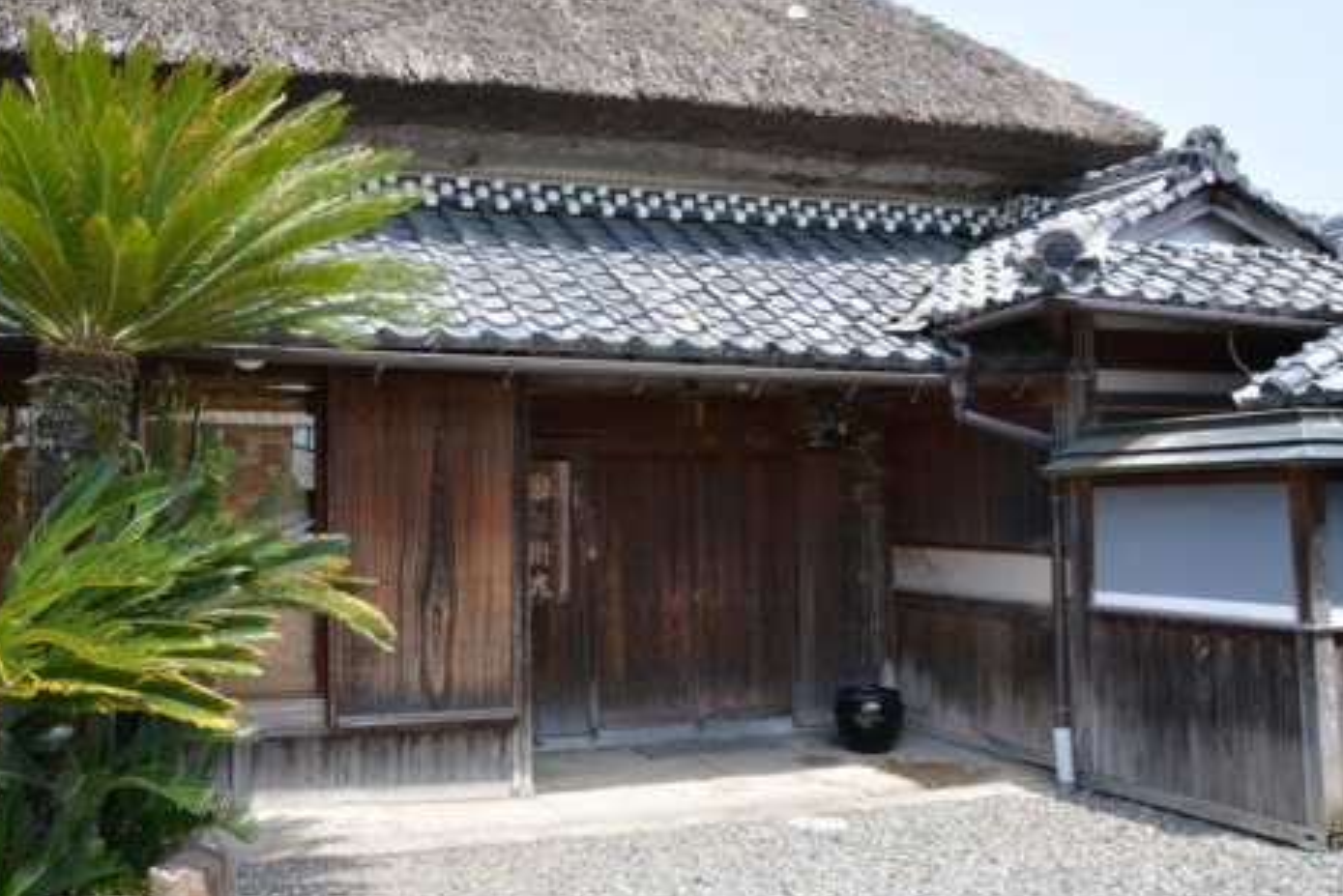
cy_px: 380
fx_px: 1306
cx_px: 502
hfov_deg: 53.8
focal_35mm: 35
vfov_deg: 37.8
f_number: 6.3
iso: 100
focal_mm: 18
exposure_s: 1/160
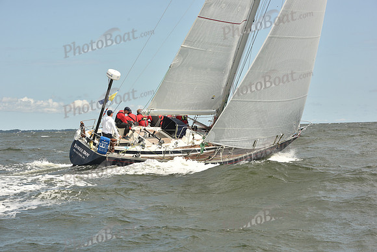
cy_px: 126
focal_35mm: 85
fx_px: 890
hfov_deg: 23.9
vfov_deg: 16.1
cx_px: 188
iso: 250
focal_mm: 85
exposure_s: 1/800
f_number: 9
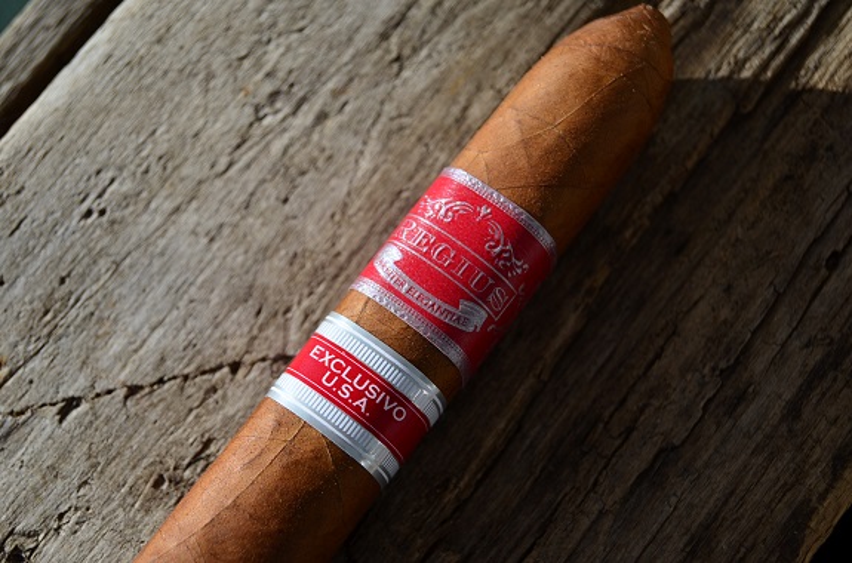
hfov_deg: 24.7
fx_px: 1947
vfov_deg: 16.5
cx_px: 426
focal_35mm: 82
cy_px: 282
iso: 160
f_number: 5.6
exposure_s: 1/500
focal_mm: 55
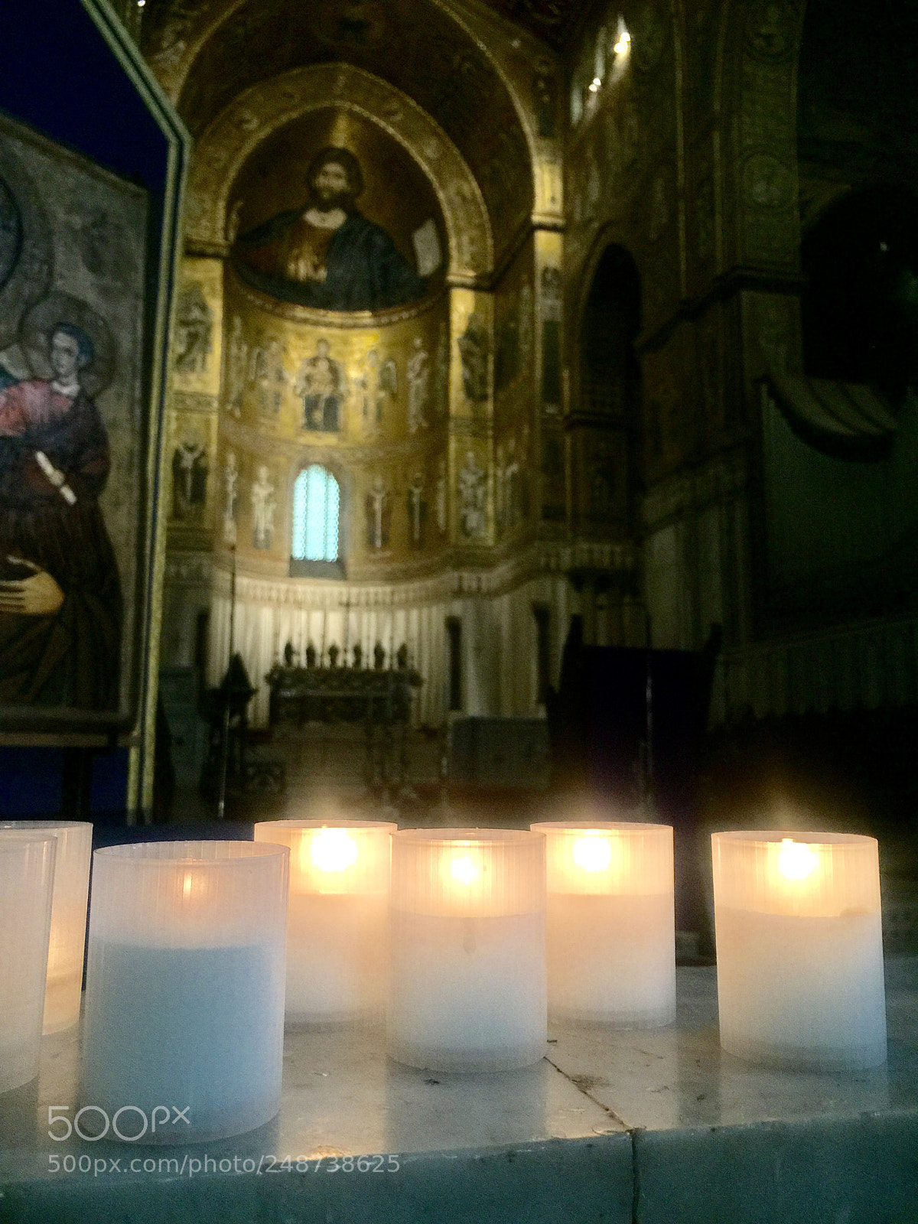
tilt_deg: +10.8
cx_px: 459
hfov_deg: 48.2
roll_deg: +1.1
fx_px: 1025
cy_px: 612
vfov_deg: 61.7
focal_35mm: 29
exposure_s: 1/33
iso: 50
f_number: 2.2
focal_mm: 4.15
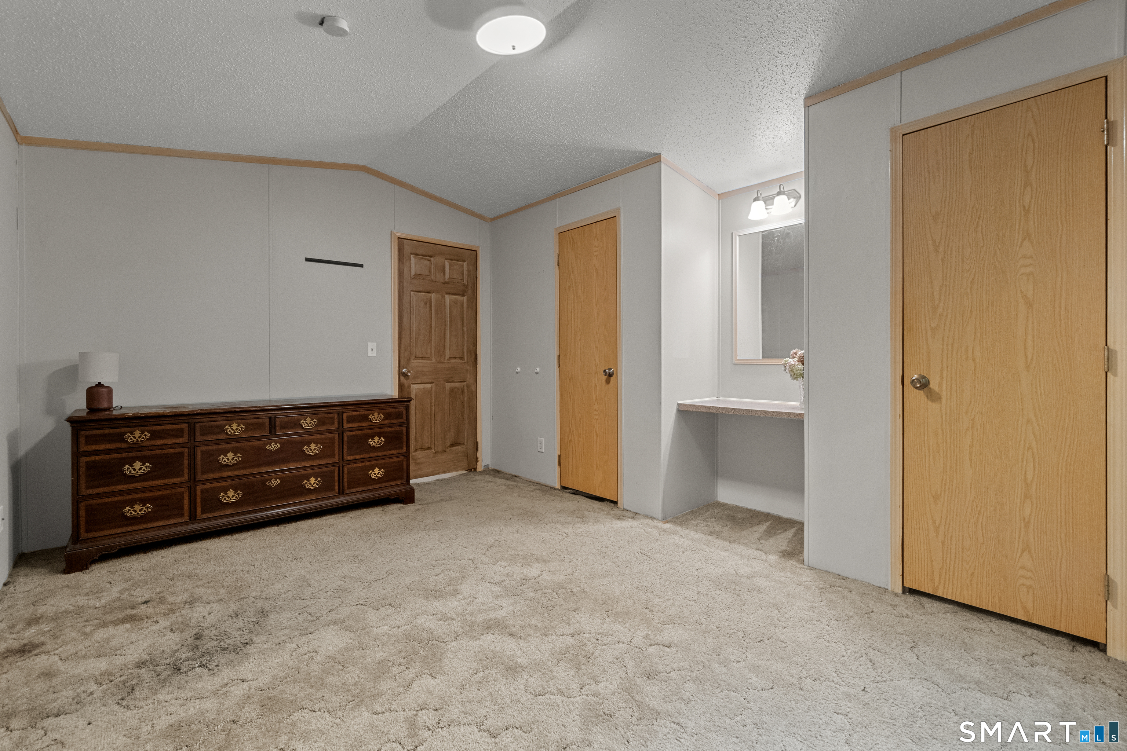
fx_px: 470
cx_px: 564
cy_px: 376
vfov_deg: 77.3
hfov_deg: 100.4
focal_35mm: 15
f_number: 8
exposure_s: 1/3
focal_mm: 10
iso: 1600
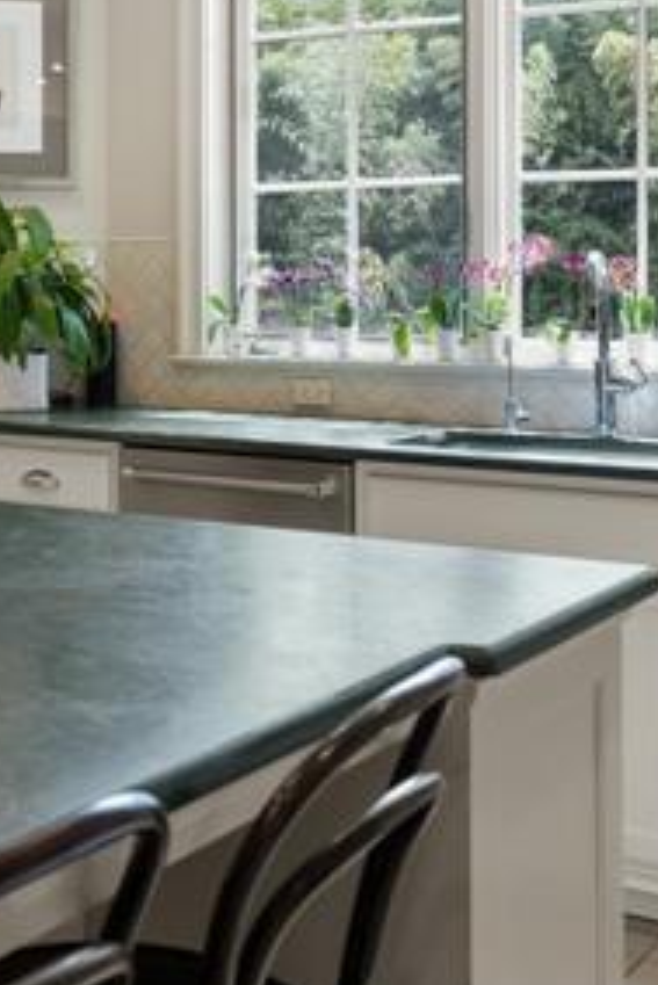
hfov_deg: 21.8
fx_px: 1670
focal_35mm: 61
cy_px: 254
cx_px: 84
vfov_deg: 32.3
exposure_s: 1/2000
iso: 800
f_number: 4
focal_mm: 24
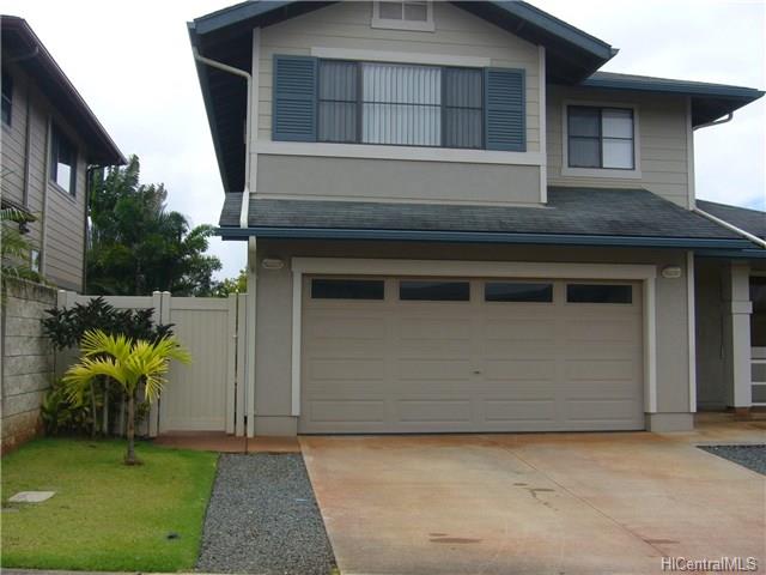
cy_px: 288
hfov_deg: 52.6
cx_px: 383
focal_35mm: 35
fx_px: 774
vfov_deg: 40.7
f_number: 5.6
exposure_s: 1/250
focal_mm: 5.8
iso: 80
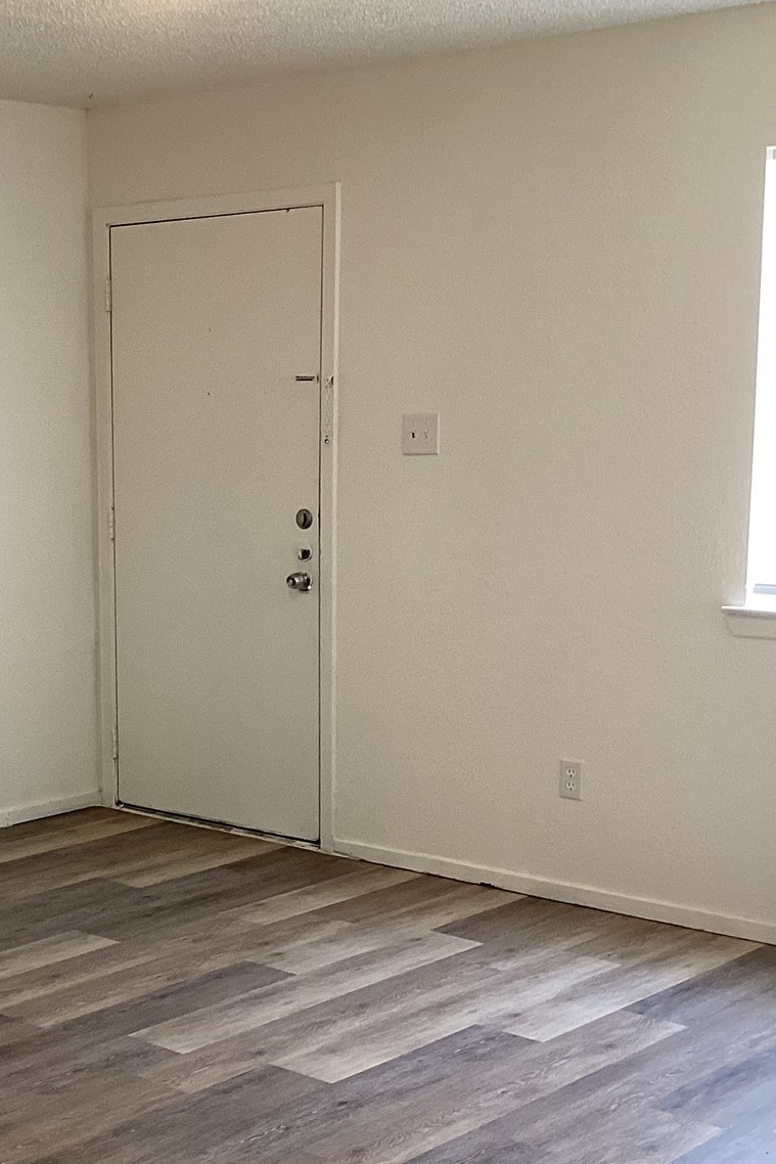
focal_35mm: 58
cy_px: 677
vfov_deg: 34.4
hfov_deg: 22.6
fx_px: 1875
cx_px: 37
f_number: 2.4
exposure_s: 1/60
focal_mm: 3.3
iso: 80
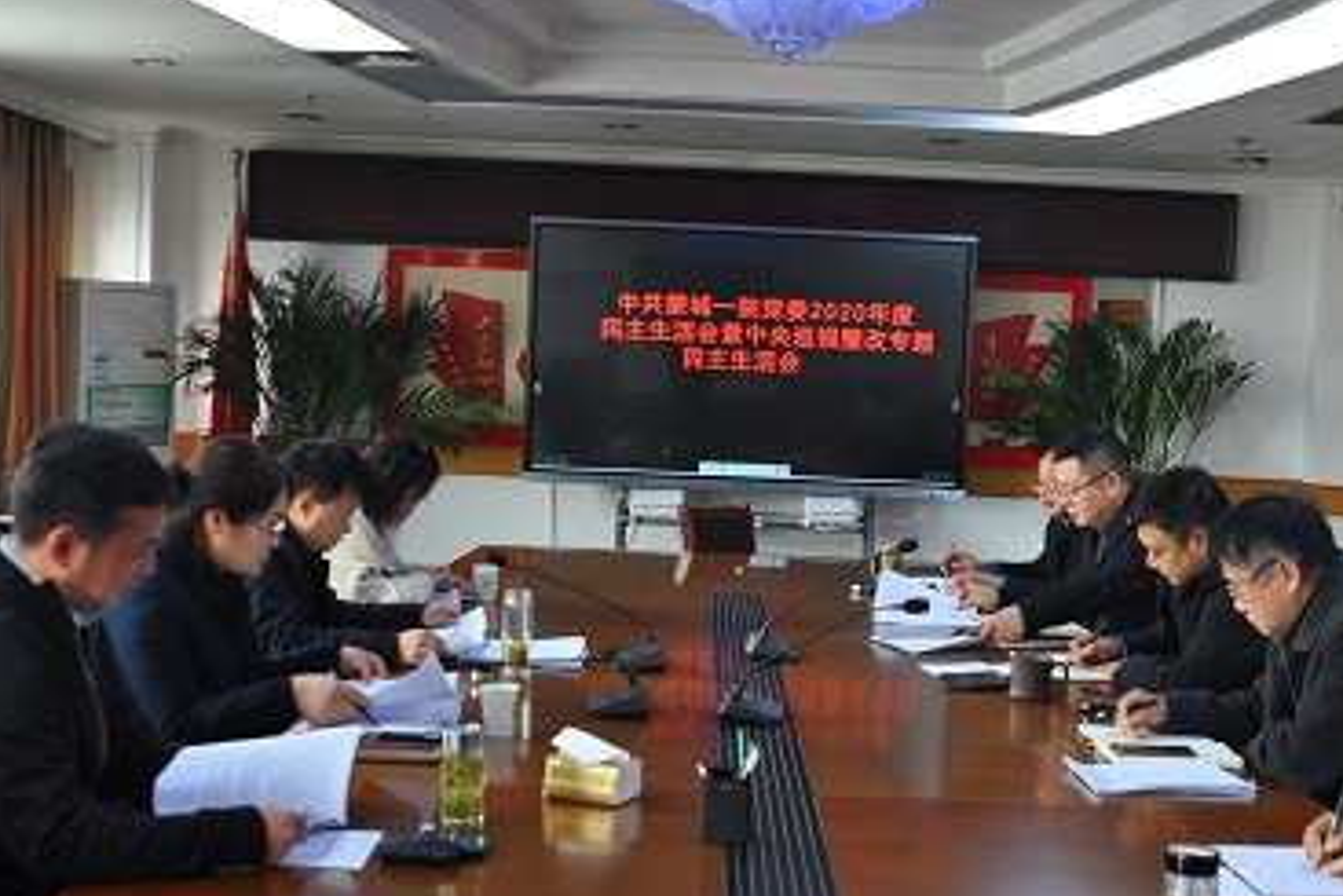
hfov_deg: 37.4
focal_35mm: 53
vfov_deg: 25.4
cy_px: 585
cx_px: 783
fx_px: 1978
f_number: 4
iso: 560
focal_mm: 26
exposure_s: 1/60
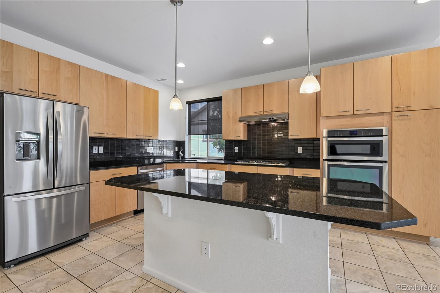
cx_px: 220
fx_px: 196
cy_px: 146
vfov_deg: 73.7
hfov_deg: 96.7
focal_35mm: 16
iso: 400
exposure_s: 1/15
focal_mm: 16
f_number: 10
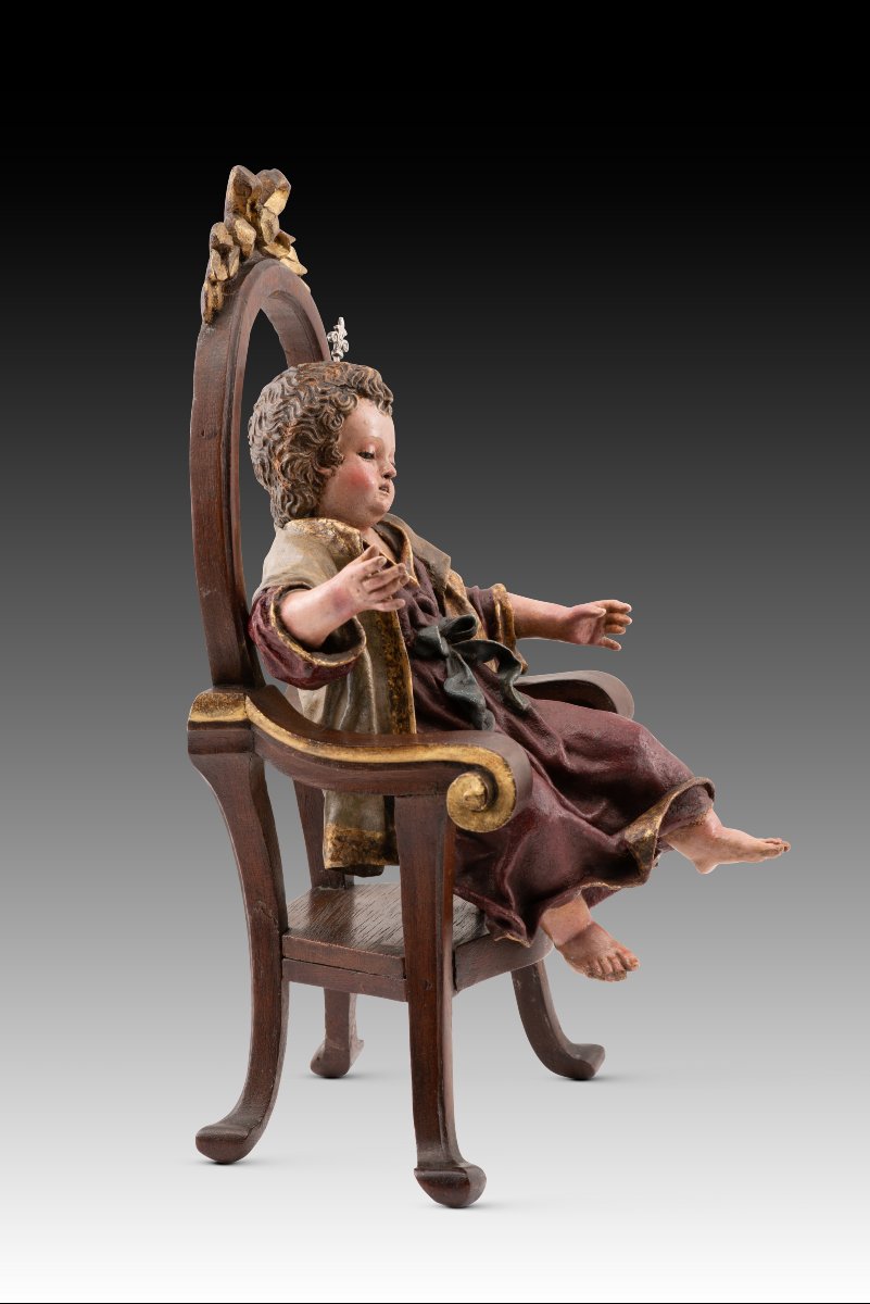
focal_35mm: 85
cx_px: 435
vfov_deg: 23.9
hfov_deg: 16.1
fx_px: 3078
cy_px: 652
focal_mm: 85
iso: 100
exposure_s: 1/2.5
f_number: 14
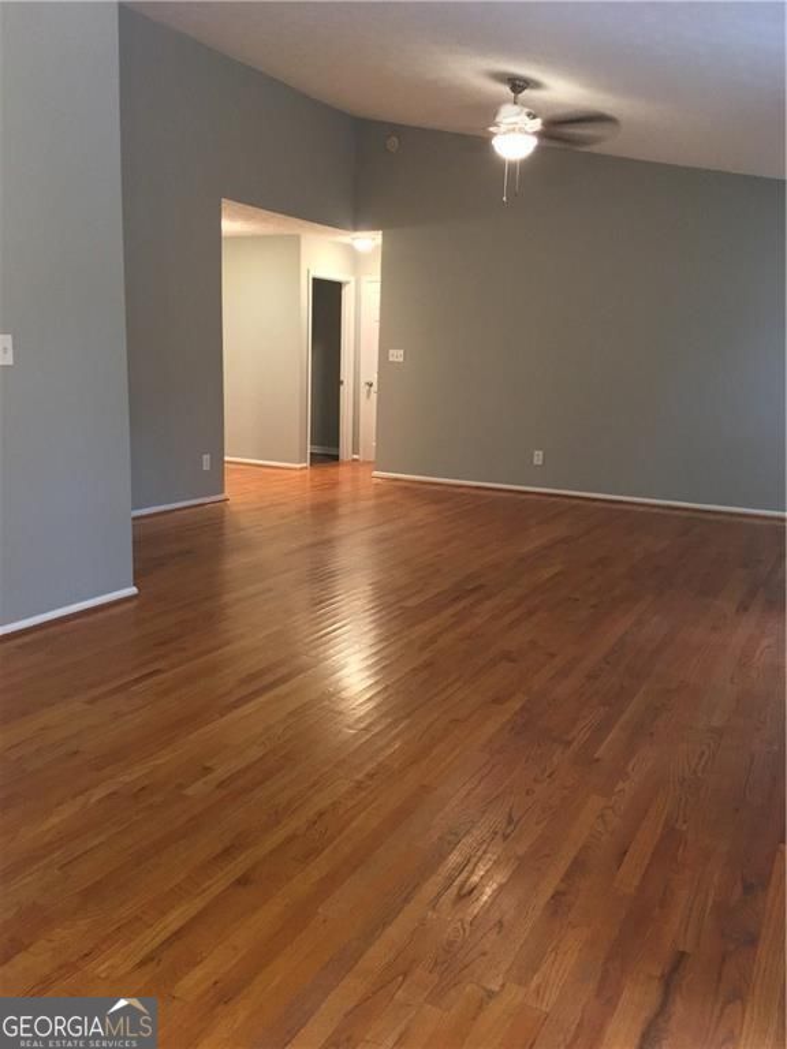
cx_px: 394
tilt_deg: -8.6
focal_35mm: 29
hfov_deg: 48.2
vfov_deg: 61.7
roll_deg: -1.6
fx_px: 879
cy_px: 524
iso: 250
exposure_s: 1/30
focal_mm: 4.15
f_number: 2.2
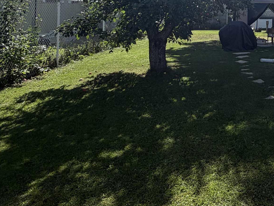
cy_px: 4
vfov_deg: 35.3
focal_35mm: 37
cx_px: 292
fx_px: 293
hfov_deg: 41.4
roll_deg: -0.4
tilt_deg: +2.4
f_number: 2.2
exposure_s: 1/770
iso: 25
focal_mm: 2.22
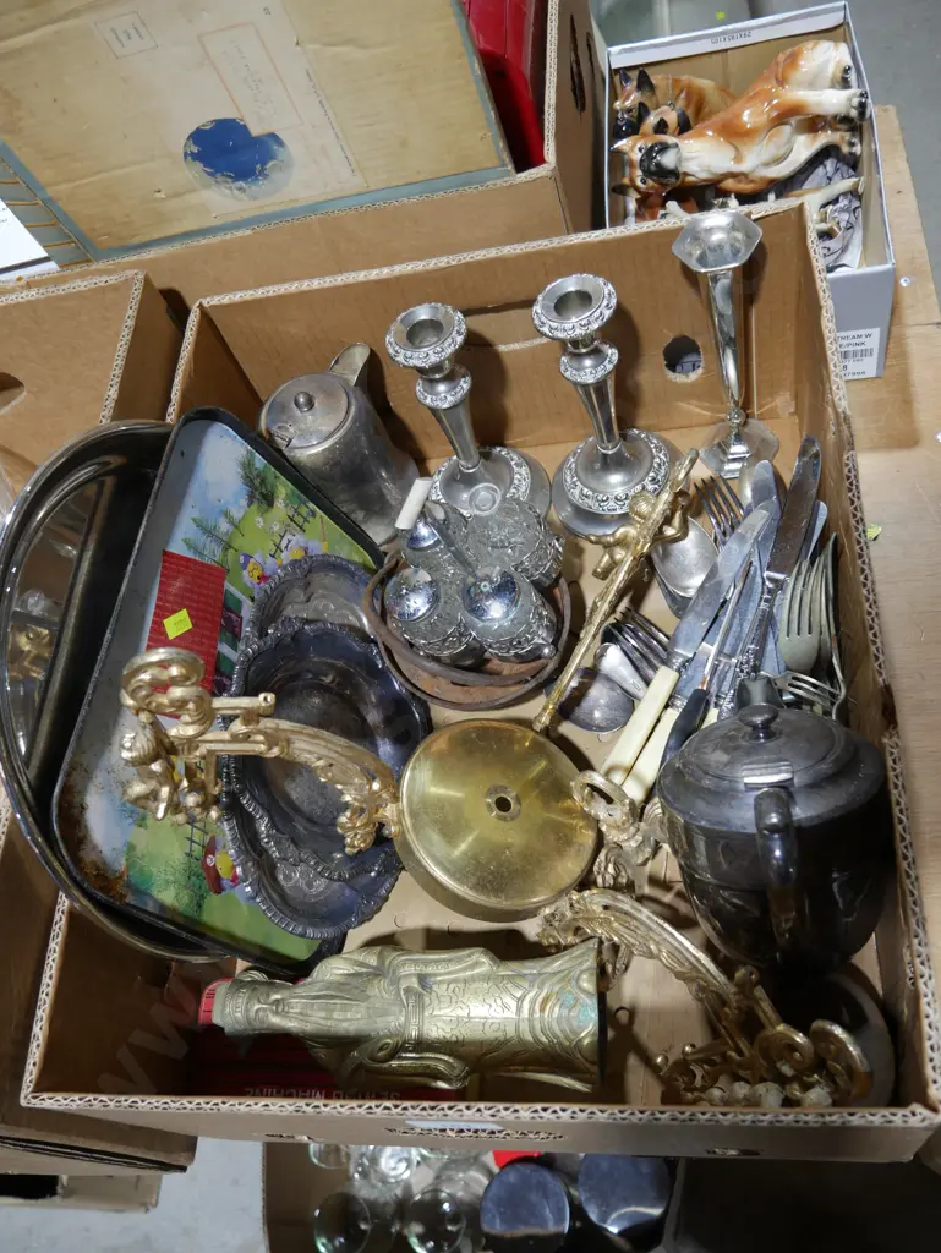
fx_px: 1086
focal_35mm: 30
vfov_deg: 59.9
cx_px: 470
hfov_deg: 46.8
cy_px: 626
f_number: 3.6
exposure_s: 1/60
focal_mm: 15
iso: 250
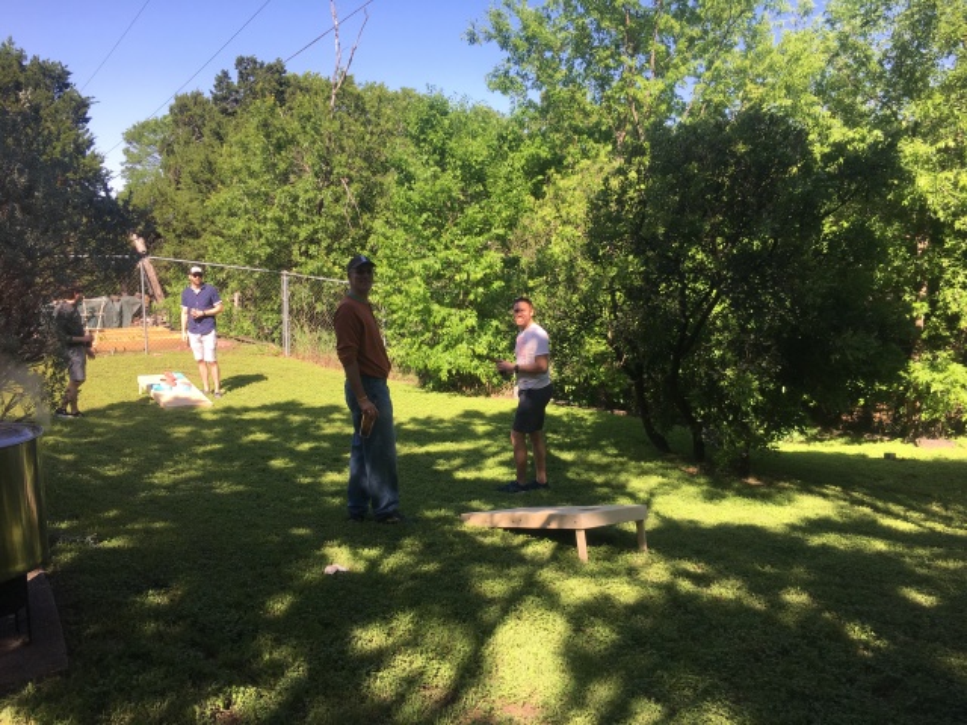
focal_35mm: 29
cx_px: 484
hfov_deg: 61.7
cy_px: 362
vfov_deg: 48.2
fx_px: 810
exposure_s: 1/574
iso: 25
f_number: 2.2
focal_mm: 4.15
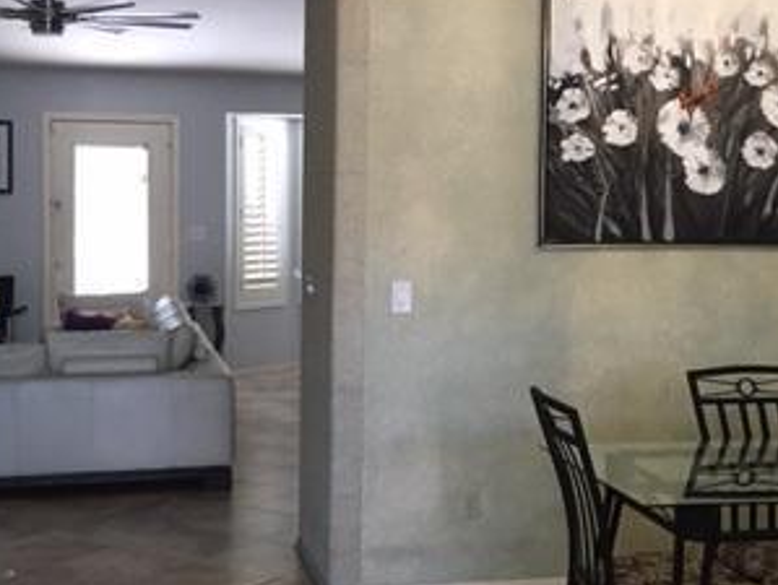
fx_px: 1395
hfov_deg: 31.1
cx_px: 468
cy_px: 257
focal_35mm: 62
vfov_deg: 23.7
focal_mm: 4.15
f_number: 2.2
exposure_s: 1/30
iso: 160
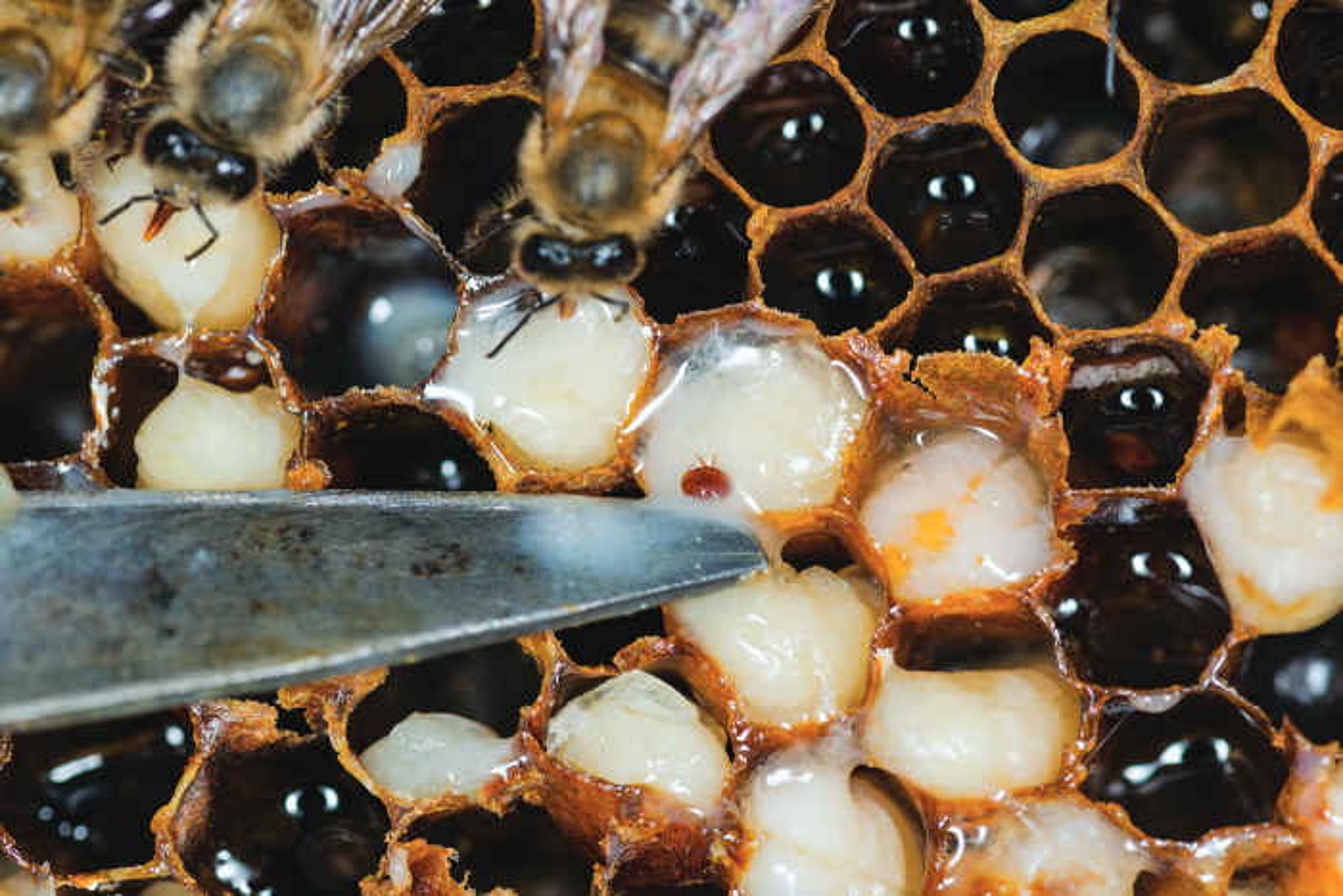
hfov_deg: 20.4
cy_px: 448
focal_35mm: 100
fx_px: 3731
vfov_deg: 13.7
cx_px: 672
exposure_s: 1/200
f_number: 16
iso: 200
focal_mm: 100
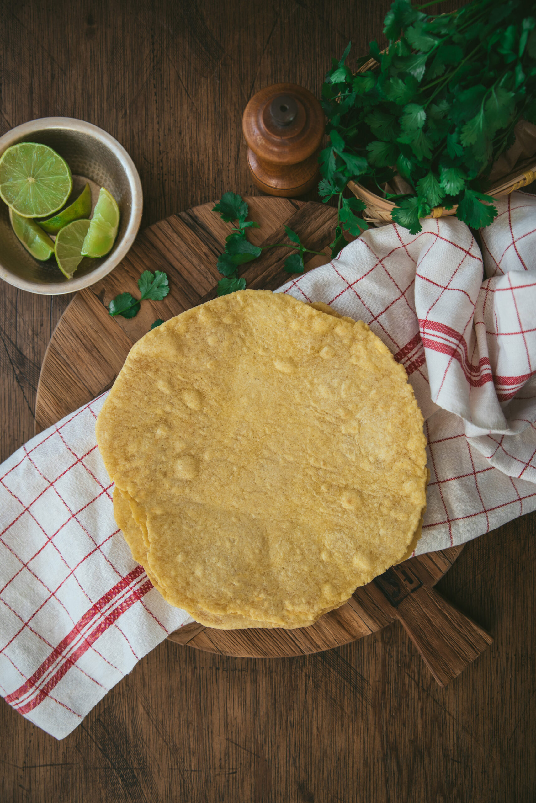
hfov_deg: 42.4
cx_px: 268
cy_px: 402
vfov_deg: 60.3
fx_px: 692
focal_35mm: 31
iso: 200
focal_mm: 31
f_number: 3.2
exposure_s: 1/200
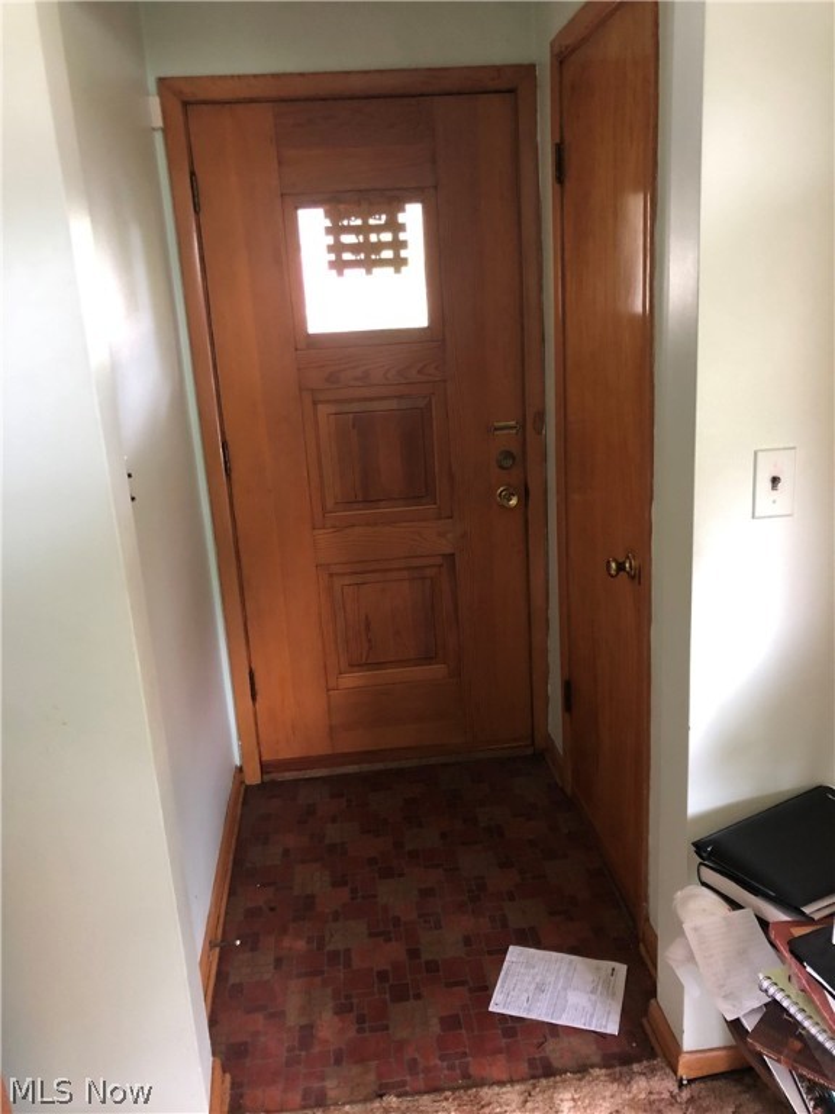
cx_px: 418
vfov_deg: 63.4
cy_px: 557
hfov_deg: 49.7
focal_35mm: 28
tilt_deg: -15.1
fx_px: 901
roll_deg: +3.4
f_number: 1.8
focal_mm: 3.99
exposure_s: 1/8
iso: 100
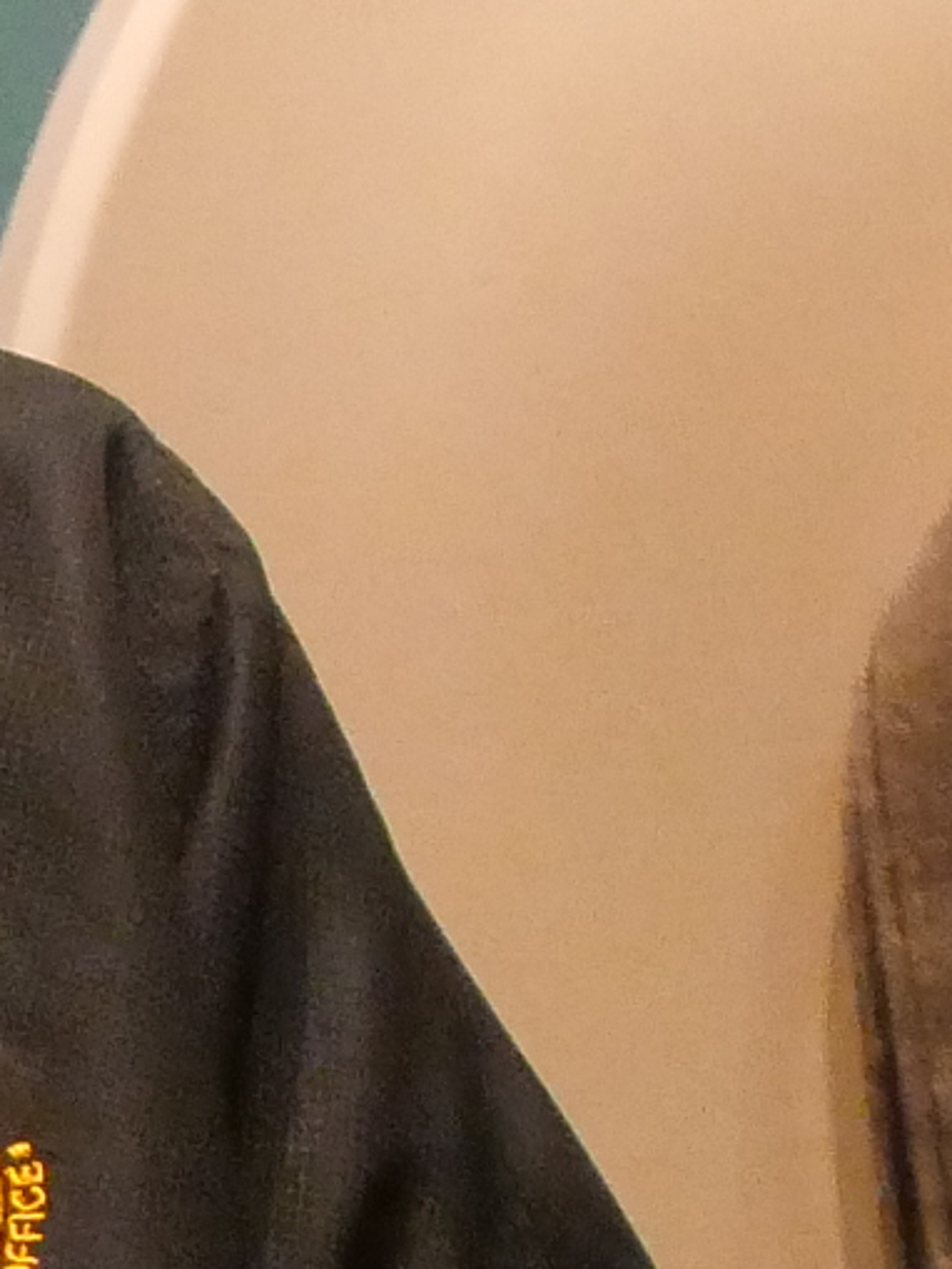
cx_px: 3272
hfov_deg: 2.4
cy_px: -297
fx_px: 22359
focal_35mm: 610
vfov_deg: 3.2
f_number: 5.5
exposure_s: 1/80
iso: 3200
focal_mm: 42
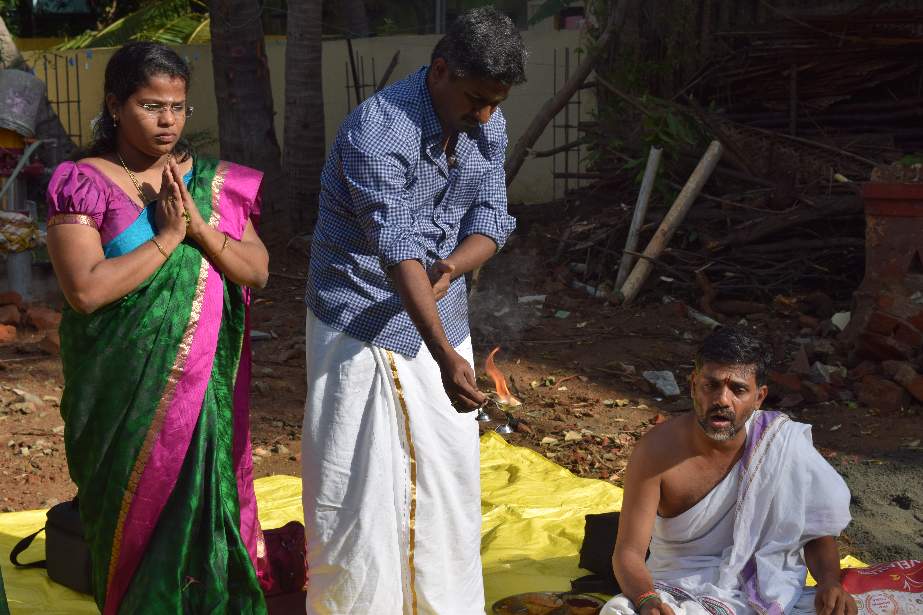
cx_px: 462
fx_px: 1538
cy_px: 308
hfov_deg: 33.4
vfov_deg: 22.6
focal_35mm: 60
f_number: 10
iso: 200
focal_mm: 40
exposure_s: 1/500
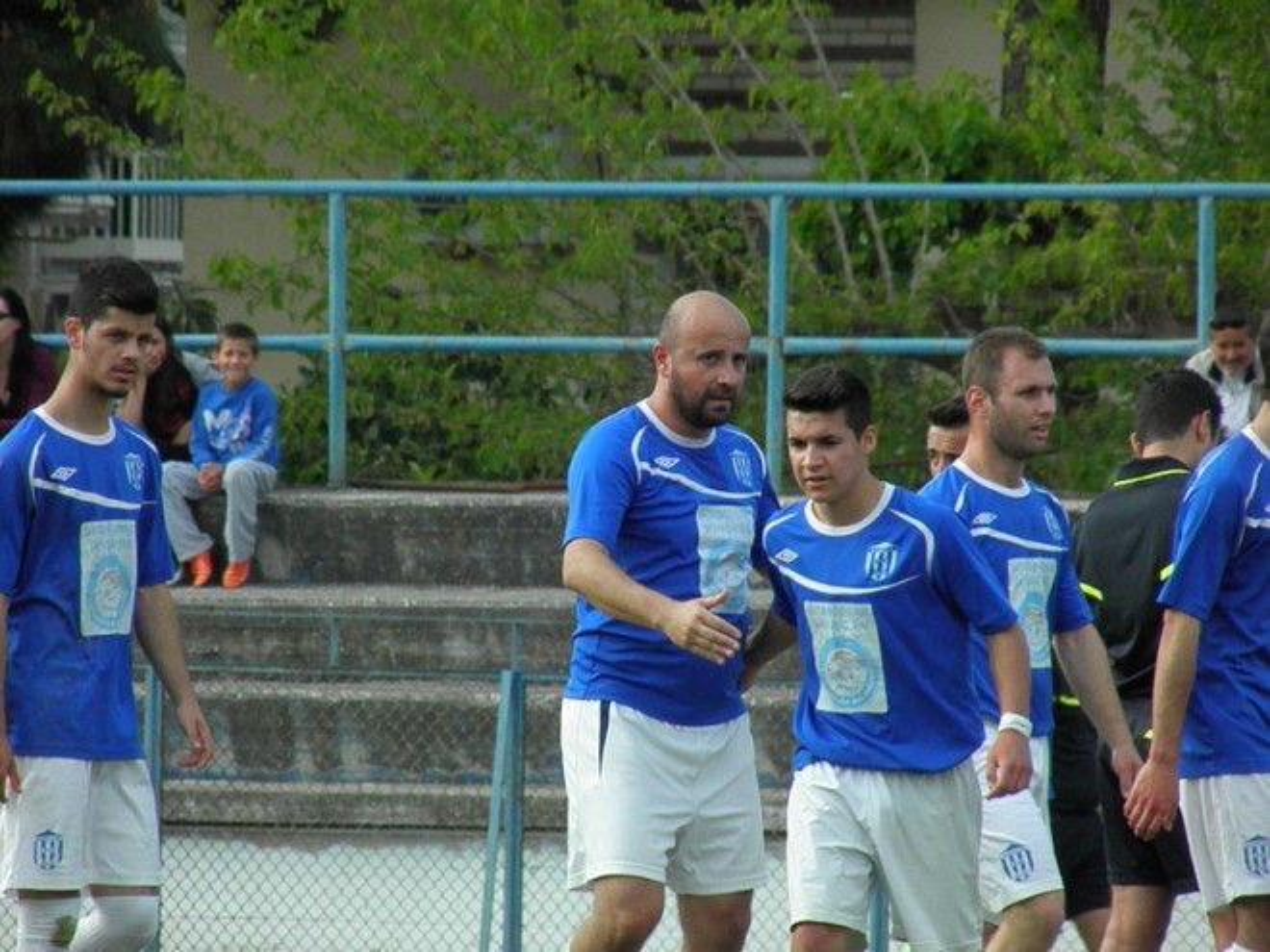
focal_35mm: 653
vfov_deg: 2.3
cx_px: 635
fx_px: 23957
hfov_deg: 3.0
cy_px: 476
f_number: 5.7
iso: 500
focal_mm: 117.2
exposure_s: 1/1250
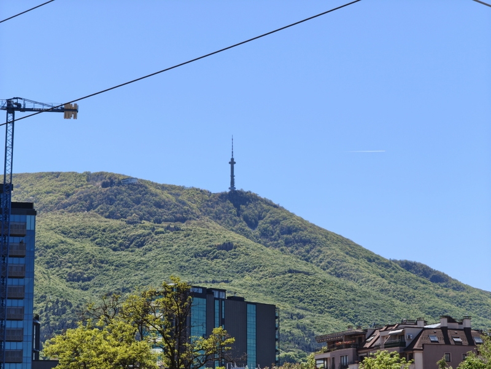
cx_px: 246
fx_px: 1631
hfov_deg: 17.1
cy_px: 184
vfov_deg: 12.9
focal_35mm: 115
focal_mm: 17.27
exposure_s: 1/209
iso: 50
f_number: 3
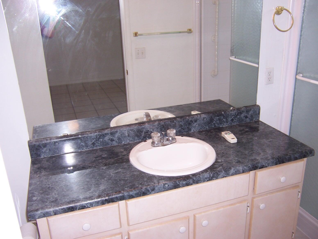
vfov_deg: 42.9
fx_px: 303
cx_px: 159
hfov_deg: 55.4
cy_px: 120
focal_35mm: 33
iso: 80
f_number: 2.8
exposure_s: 1/60
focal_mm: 5.5
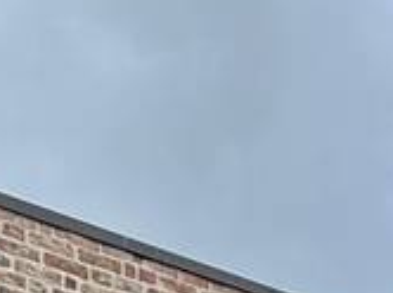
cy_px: 1073
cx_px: 462
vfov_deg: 8.7
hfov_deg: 17.4
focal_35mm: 108
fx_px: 1224
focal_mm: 2.22
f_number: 2.2
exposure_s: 1/279
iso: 50
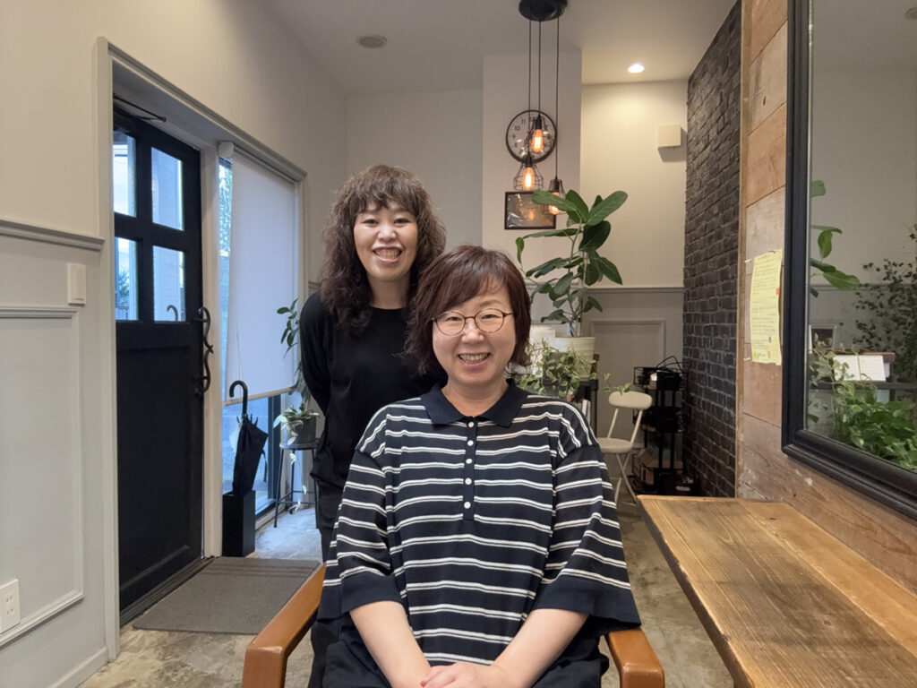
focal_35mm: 23
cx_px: 458
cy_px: 344
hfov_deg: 73.9
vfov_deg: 58.9
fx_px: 609
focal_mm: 2.69
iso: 125
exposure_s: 1/50
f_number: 1.9
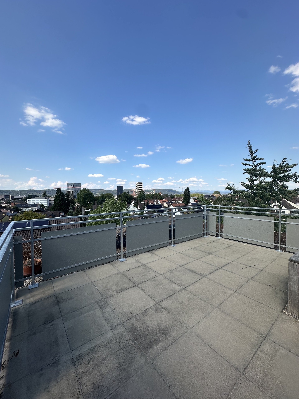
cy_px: 200
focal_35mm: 14
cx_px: 150
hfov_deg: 85.7
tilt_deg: -0.3
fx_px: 161
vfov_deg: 102.1
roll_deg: -0.9
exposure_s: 1/1795
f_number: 2.2
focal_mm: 2.22
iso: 50
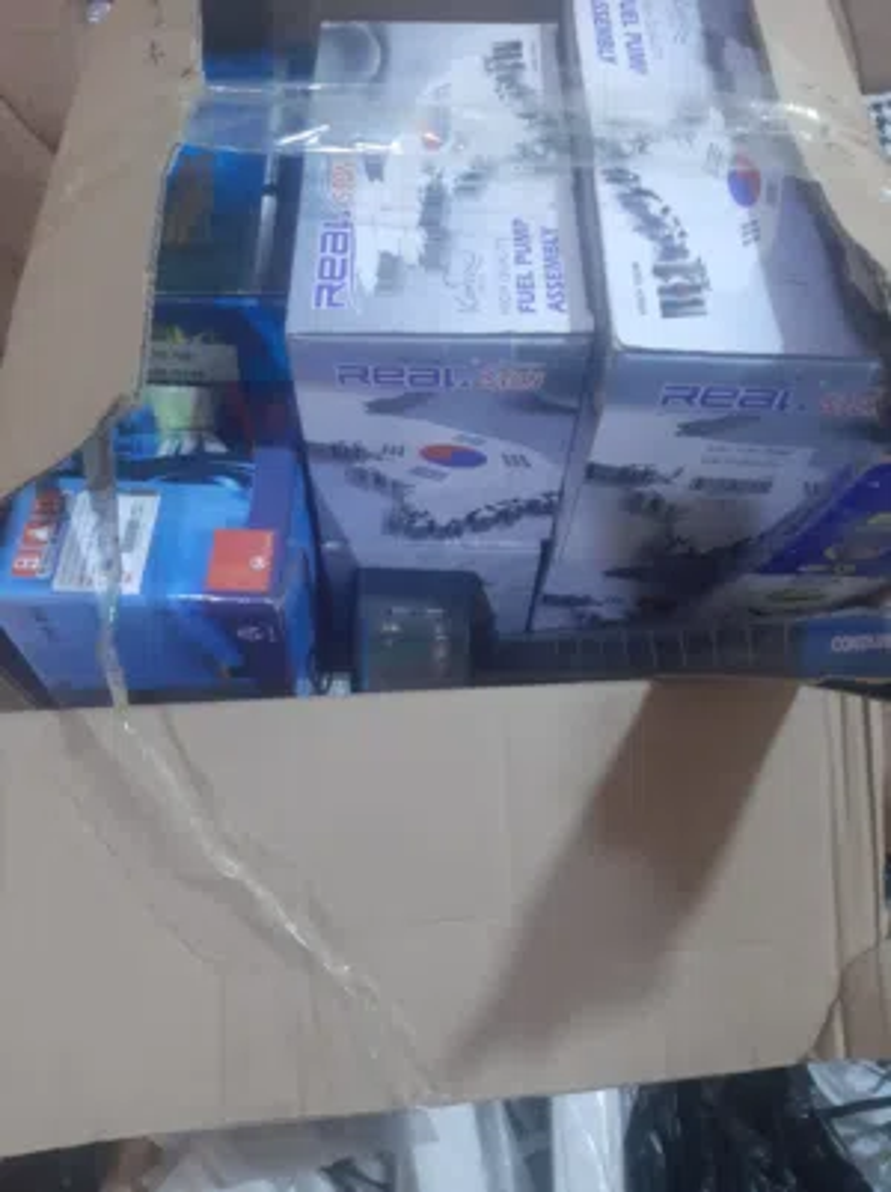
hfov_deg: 53.0
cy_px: 596
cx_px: 446
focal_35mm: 26
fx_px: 894
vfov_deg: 67.4
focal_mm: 3.93
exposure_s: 1/50
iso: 320
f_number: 1.7
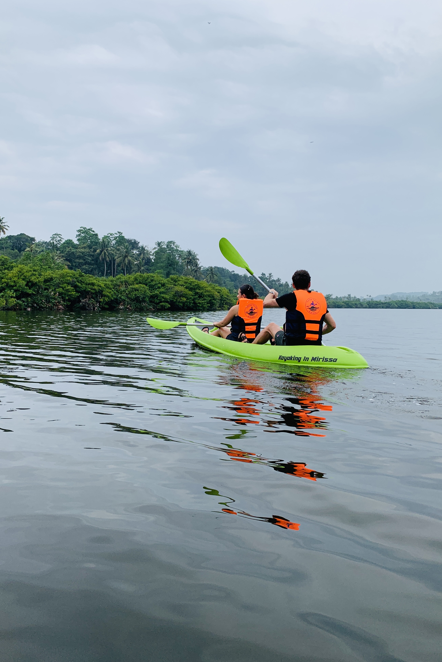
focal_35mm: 28
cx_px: 232
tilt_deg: -2.2
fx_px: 516
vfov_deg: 65.5
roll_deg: -2.8
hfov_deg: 46.4
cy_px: 339
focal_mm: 4.25
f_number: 1.8
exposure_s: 1/871
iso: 25
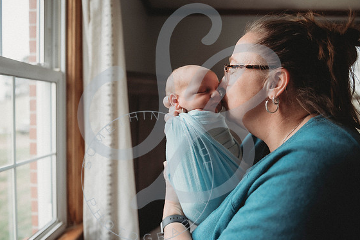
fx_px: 290
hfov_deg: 63.6
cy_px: 123
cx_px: 179
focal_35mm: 29
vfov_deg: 45.0
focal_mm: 28
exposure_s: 1/125
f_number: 2.8
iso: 200
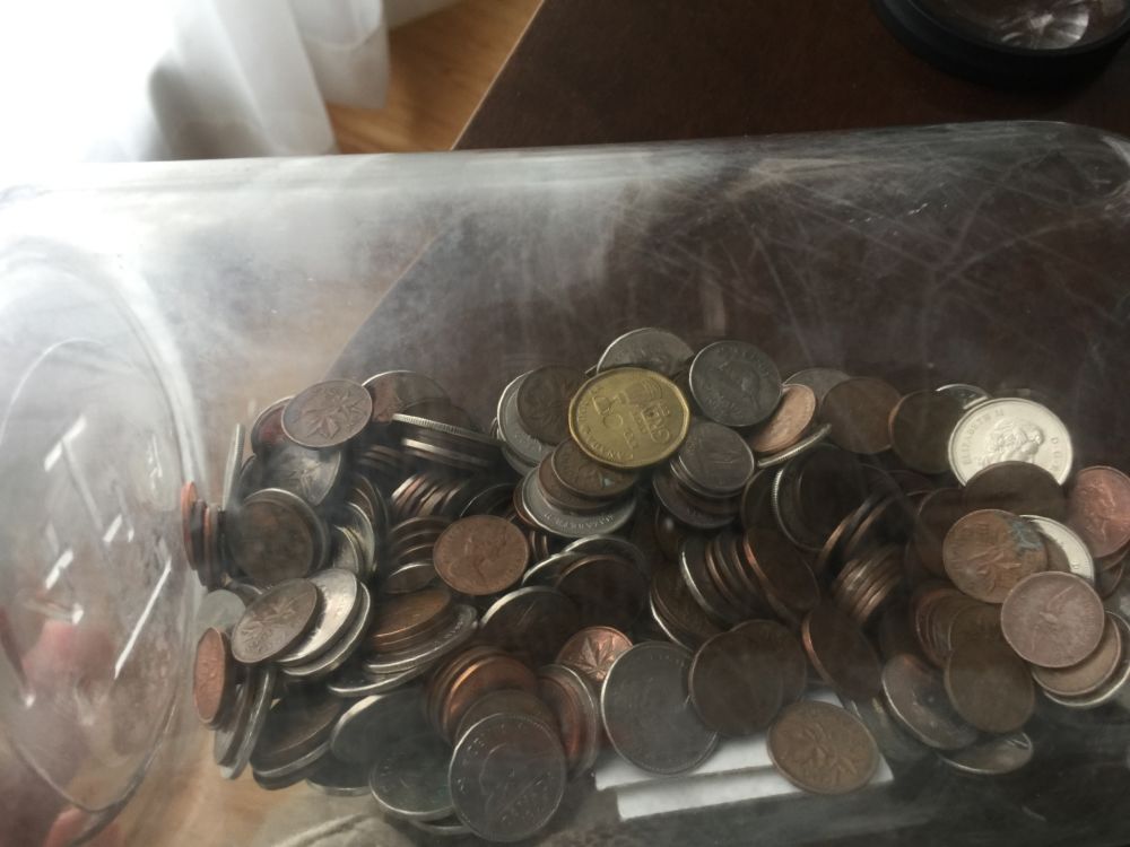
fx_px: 947
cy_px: 424
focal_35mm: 29
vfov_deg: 48.2
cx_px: 565
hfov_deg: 61.7
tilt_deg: -67.9
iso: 32
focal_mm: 4.15
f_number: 2.2
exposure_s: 1/30
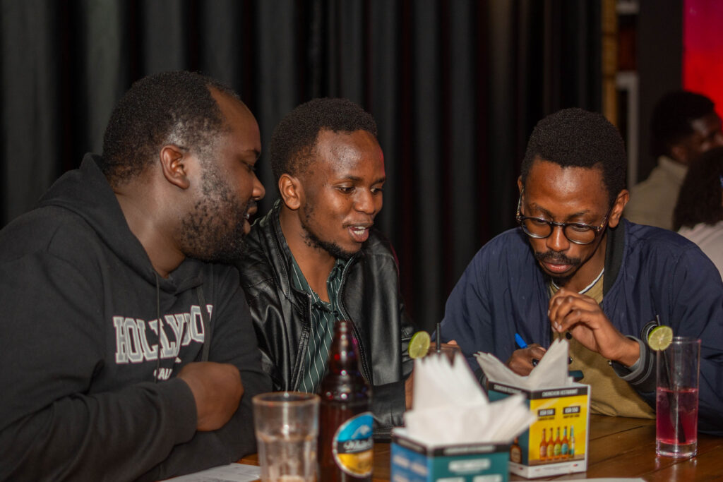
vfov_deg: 18.2
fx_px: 1506
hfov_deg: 27.0
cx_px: 362
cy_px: 241
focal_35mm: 75
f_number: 1.8
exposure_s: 1/100
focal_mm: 50
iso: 320
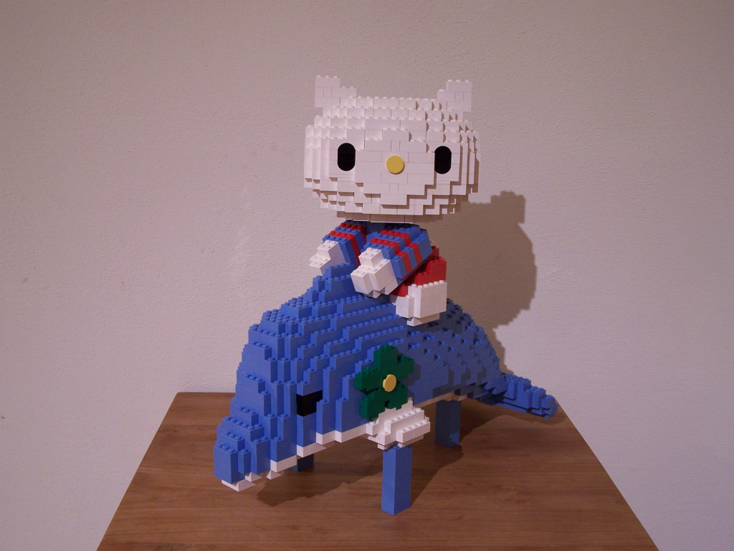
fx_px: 848
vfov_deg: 36.0
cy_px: 276
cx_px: 367
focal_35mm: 40
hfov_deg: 46.8
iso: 80
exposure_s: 1/2
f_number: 2.8
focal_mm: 6.7
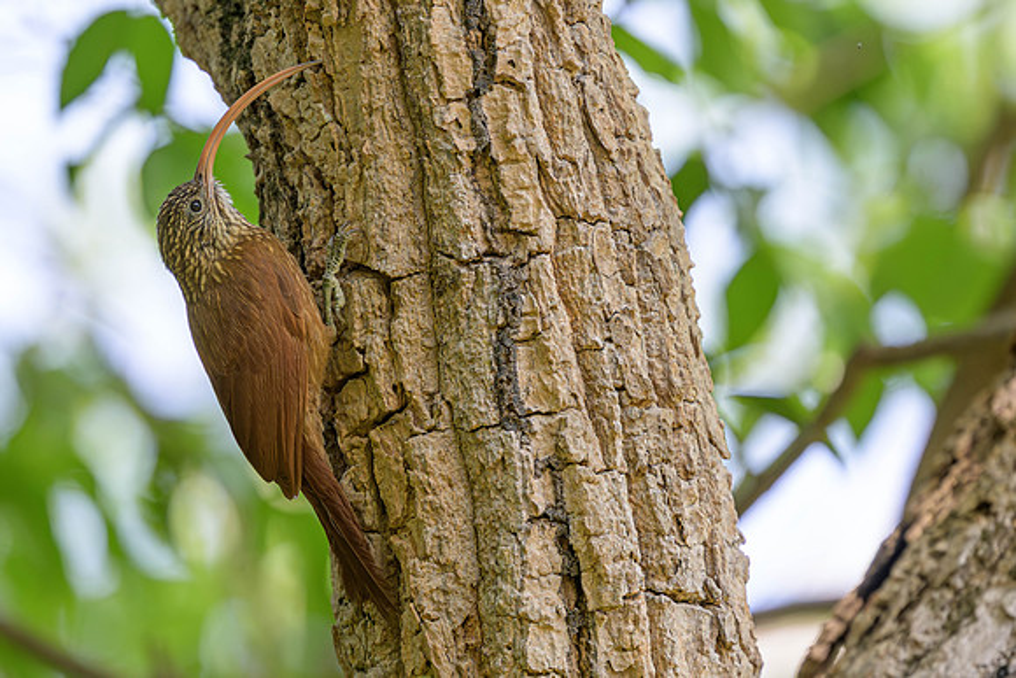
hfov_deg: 2.1
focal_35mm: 966
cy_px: 368
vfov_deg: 1.4
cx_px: 477
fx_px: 27263
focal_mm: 560
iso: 640
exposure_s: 1/1250
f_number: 4
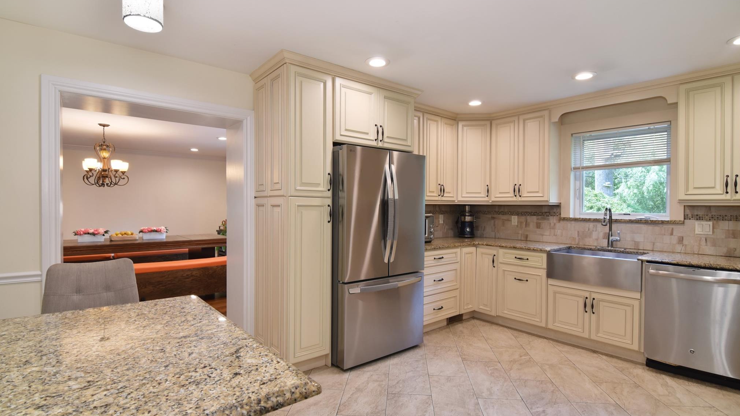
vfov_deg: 62.3
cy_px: 216
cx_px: 369
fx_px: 344
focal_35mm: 18
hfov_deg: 94.2
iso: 640
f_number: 8
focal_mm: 11
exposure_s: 1/40
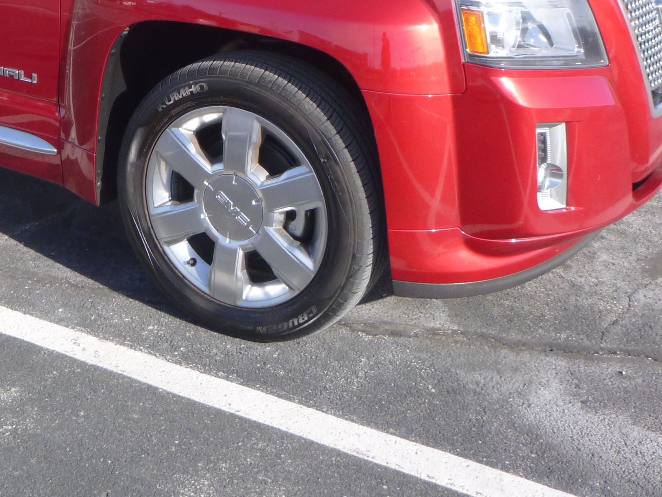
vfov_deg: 24.7
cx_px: 156
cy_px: -13
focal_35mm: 56
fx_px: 1071
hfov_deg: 33.6
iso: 100
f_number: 3.9
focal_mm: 4.5
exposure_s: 1/250
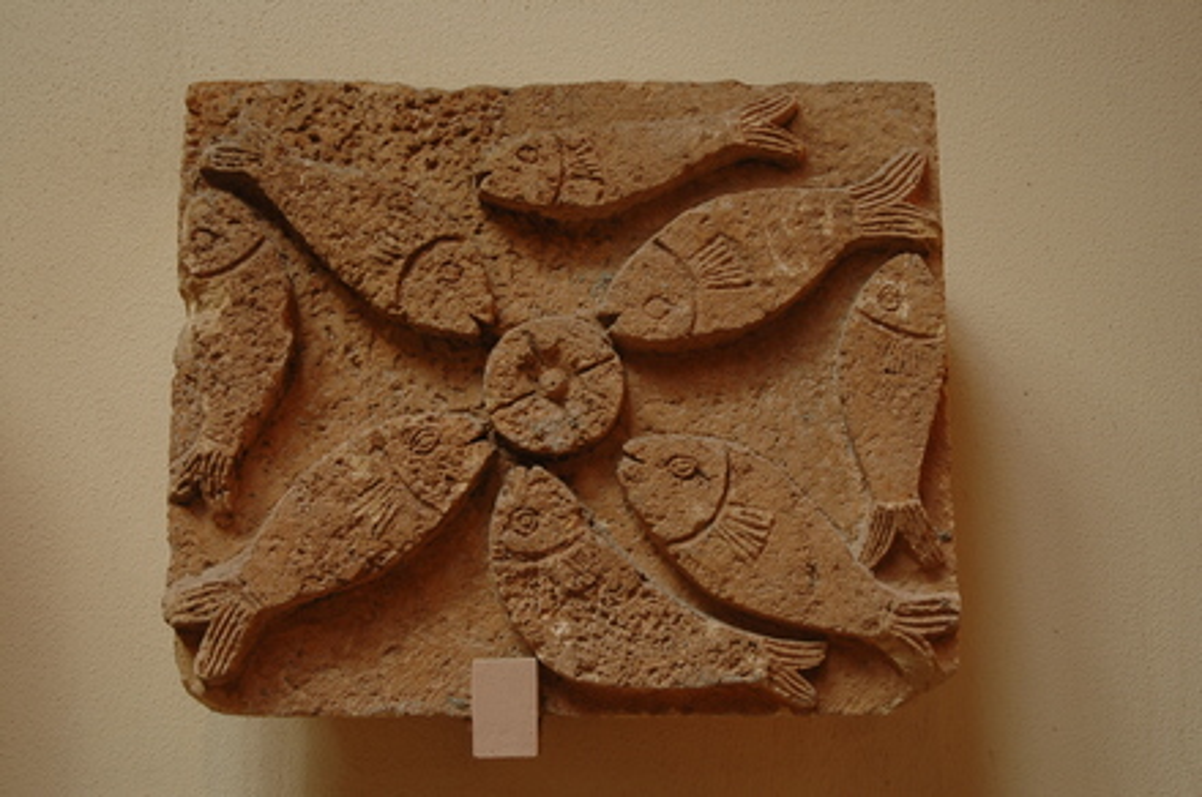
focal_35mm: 46
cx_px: 601
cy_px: 398
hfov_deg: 42.4
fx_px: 1550
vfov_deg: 28.9
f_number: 4
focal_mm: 31
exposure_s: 1/50
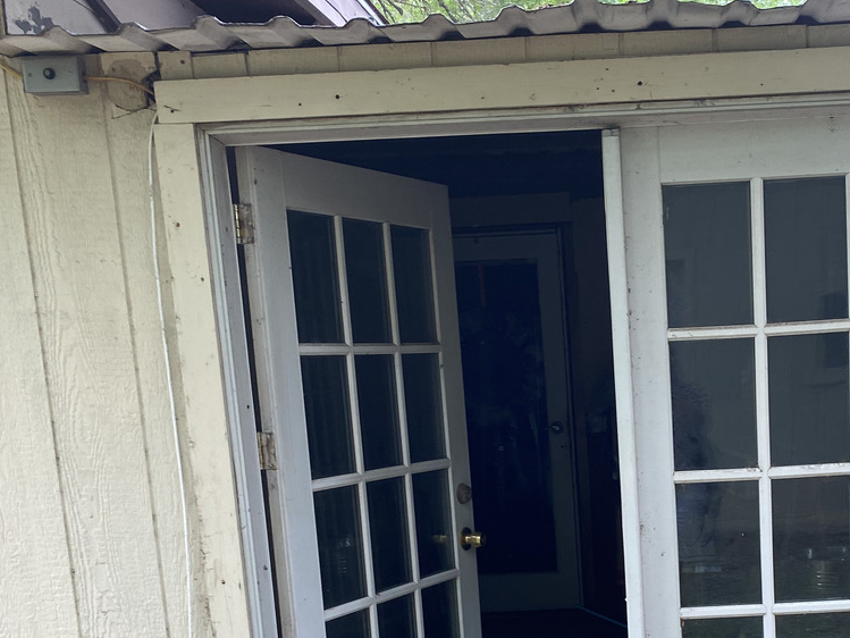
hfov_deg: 37.0
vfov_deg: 28.0
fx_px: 1228
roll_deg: +0.4
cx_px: 666
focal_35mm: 50
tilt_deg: -8.9
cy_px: 572
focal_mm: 4.25
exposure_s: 1/122
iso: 64
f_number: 1.8
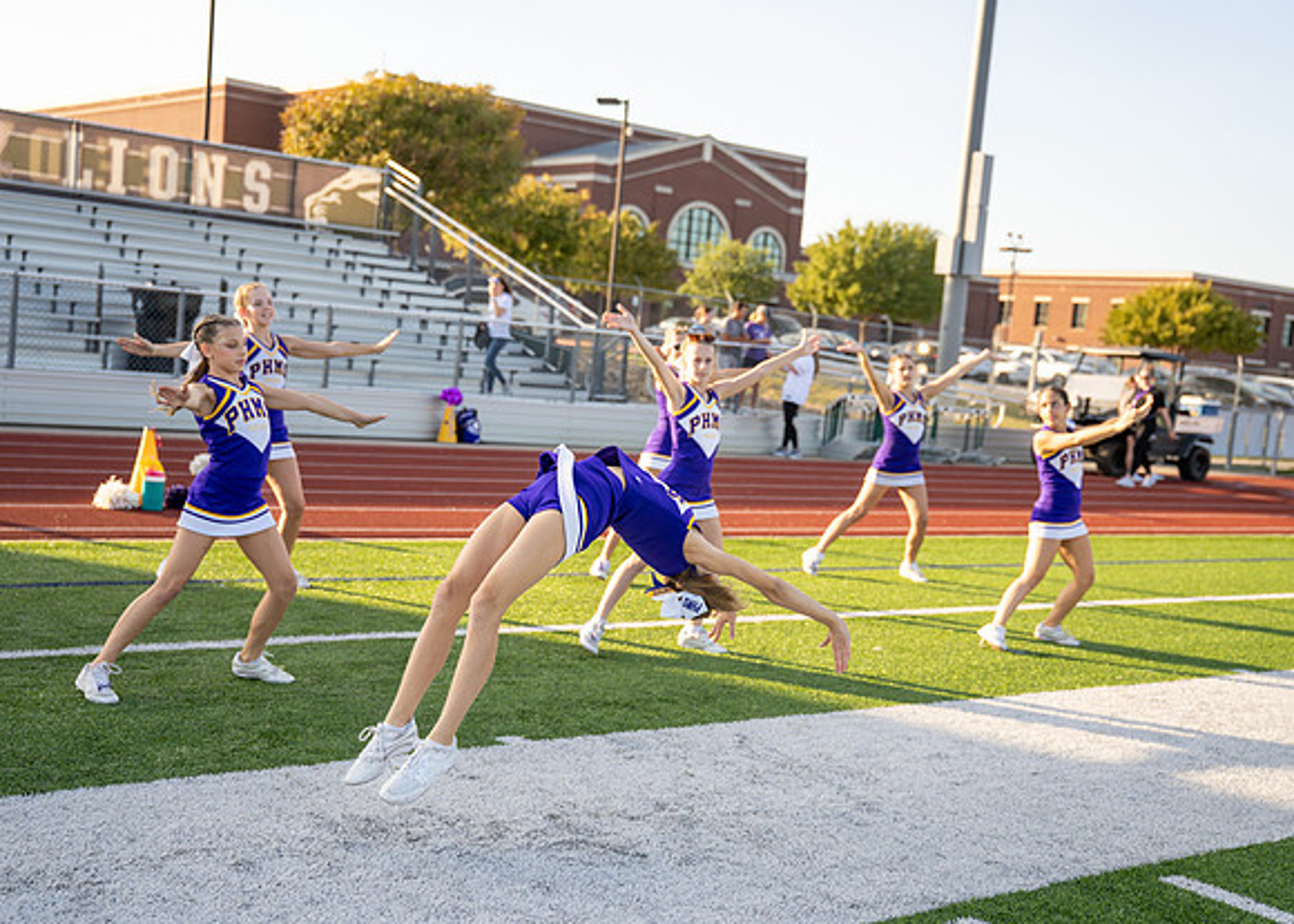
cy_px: 505
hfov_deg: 47.0
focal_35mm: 41
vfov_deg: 34.4
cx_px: 645
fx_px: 1489
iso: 250
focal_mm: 35
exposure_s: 1/2000
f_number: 2.8
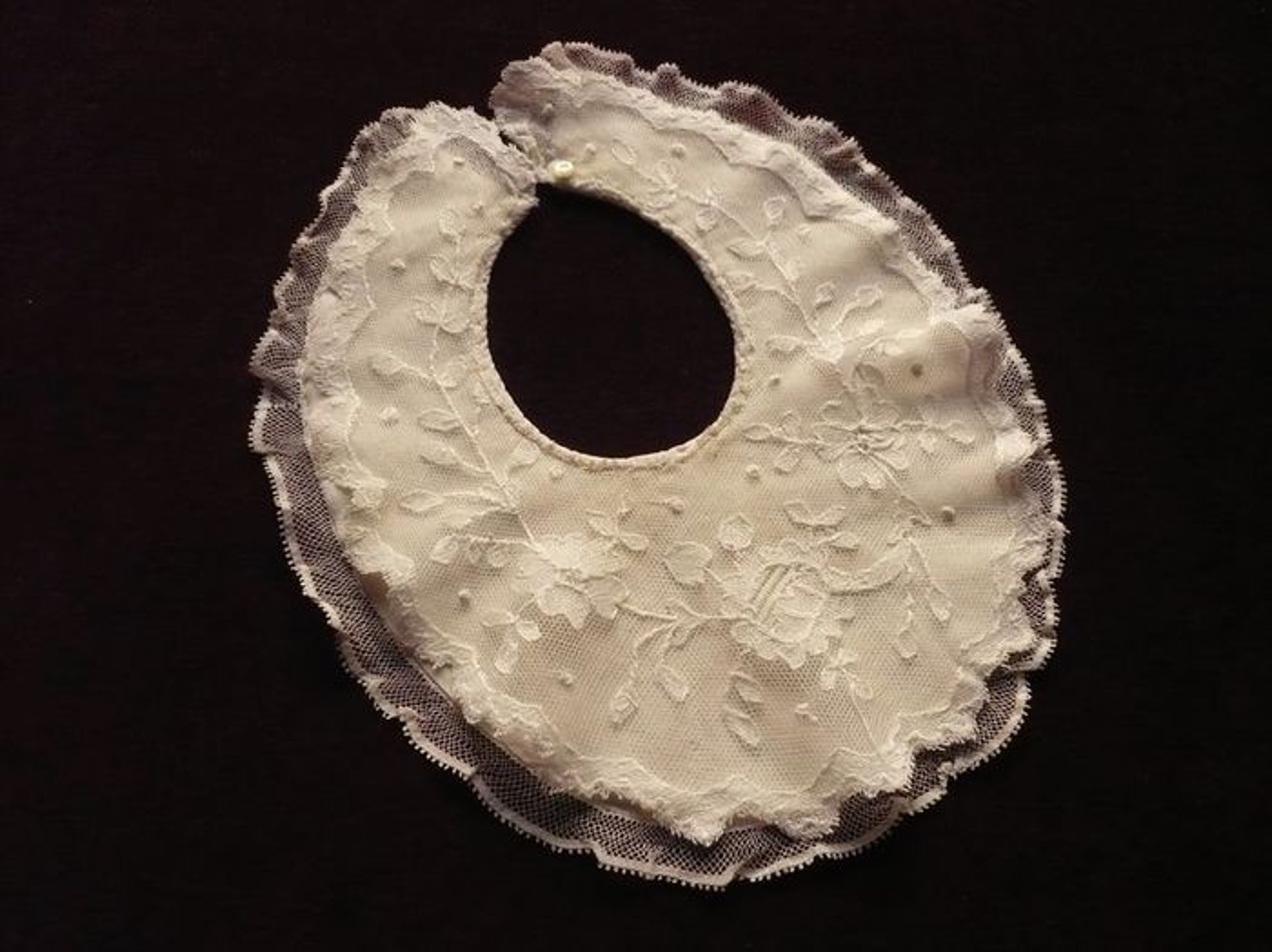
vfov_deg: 40.7
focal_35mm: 35
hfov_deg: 52.7
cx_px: 636
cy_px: 476
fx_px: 1285
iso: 400
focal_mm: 5.8
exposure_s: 1/320
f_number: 2.8
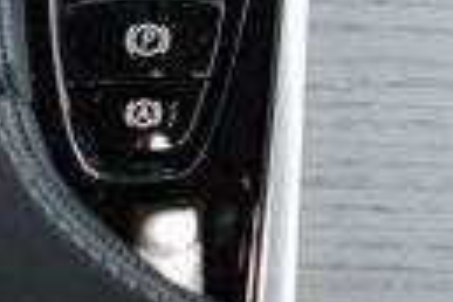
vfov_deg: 10.7
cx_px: 492
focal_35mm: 119
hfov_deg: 16.7
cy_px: -276
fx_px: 1497
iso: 1250
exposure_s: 1/200
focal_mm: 24
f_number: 2.8
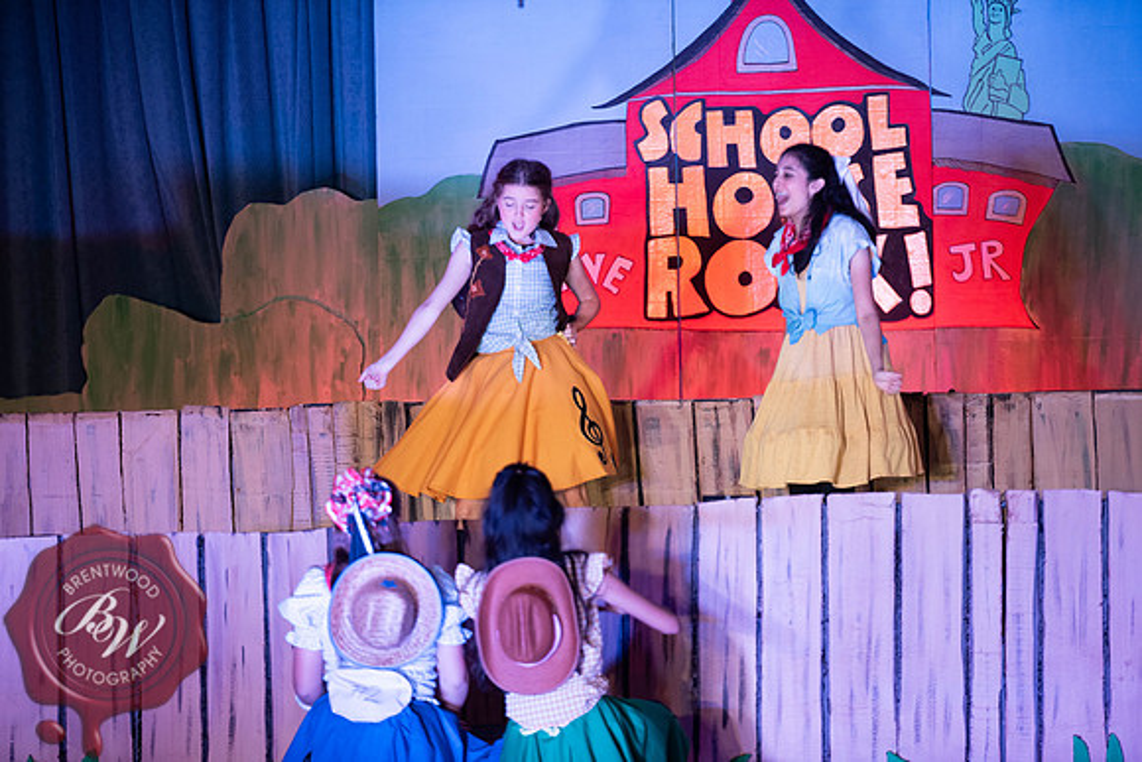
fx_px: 5077
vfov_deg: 8.6
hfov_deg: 12.8
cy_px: 381
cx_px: 571
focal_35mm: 160
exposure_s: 1/160
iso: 720
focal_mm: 160
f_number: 2.8
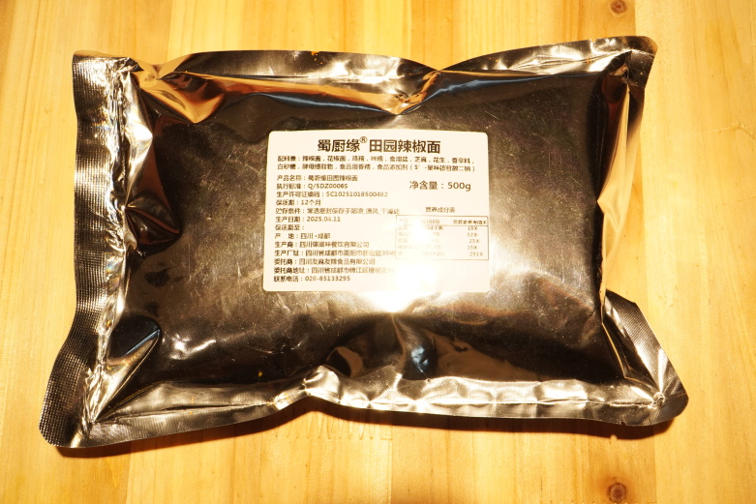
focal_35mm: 43
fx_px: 903
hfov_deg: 45.4
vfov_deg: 31.2
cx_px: 385
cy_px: 254
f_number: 7.1
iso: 800
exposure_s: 1/200
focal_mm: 28
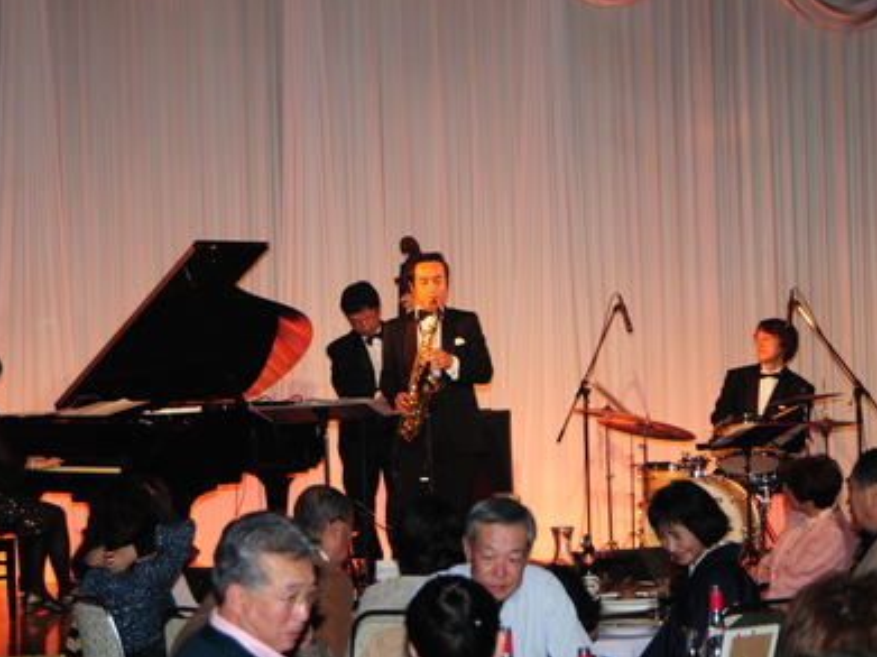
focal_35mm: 96
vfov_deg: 15.4
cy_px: 327
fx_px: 2431
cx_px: 422
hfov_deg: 20.4
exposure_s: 1/30
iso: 400
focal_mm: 58
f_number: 5.6
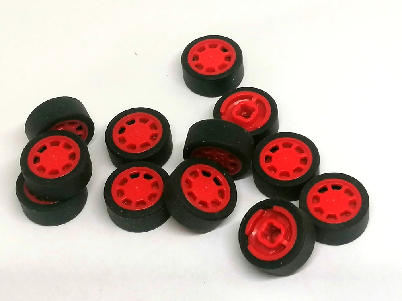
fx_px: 1045
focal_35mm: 90
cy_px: 150
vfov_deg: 16.4
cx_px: 201
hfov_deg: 21.8
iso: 50
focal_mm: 4.75
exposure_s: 1/189
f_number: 1.8
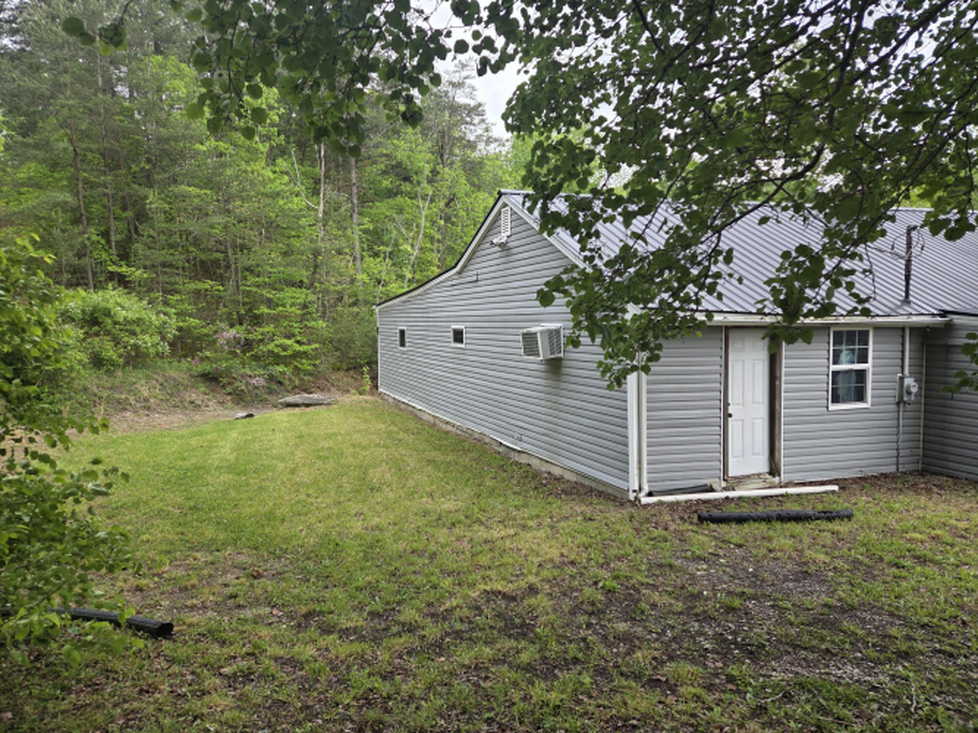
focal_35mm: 23
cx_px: 489
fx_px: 650
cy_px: 366
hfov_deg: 73.9
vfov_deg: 58.9
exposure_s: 1/359
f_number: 1.8
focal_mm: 5.4
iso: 50
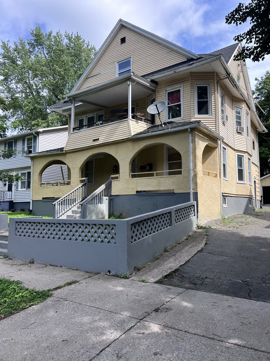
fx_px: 270
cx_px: 135
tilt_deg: +8.4
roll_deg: -2.6
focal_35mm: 26
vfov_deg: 67.3
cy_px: 180
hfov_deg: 53.1
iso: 50
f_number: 1.5
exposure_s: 1/1395
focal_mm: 5.7
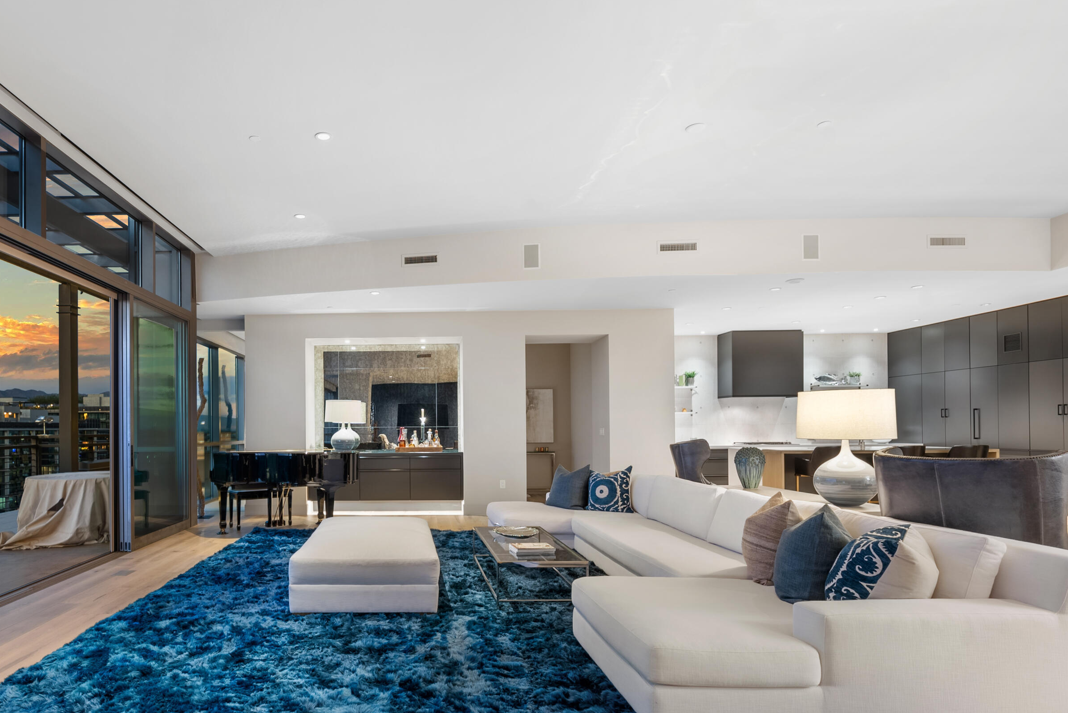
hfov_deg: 82.5
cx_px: 405
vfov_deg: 61.5
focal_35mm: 20
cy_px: 426
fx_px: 594
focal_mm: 16
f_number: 8
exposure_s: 10
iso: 100
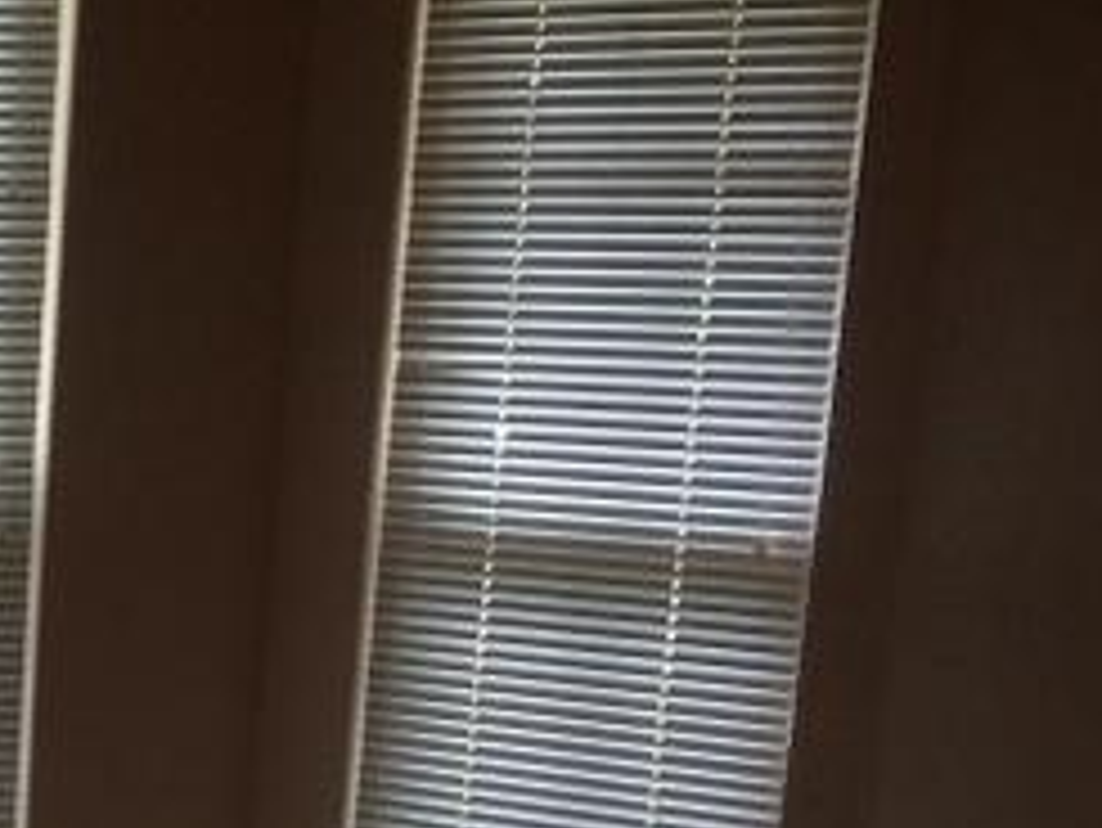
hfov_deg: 17.8
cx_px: -580
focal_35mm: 98
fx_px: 3121
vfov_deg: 14.7
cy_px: 945
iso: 80
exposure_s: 1/30
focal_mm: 4.12
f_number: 2.2
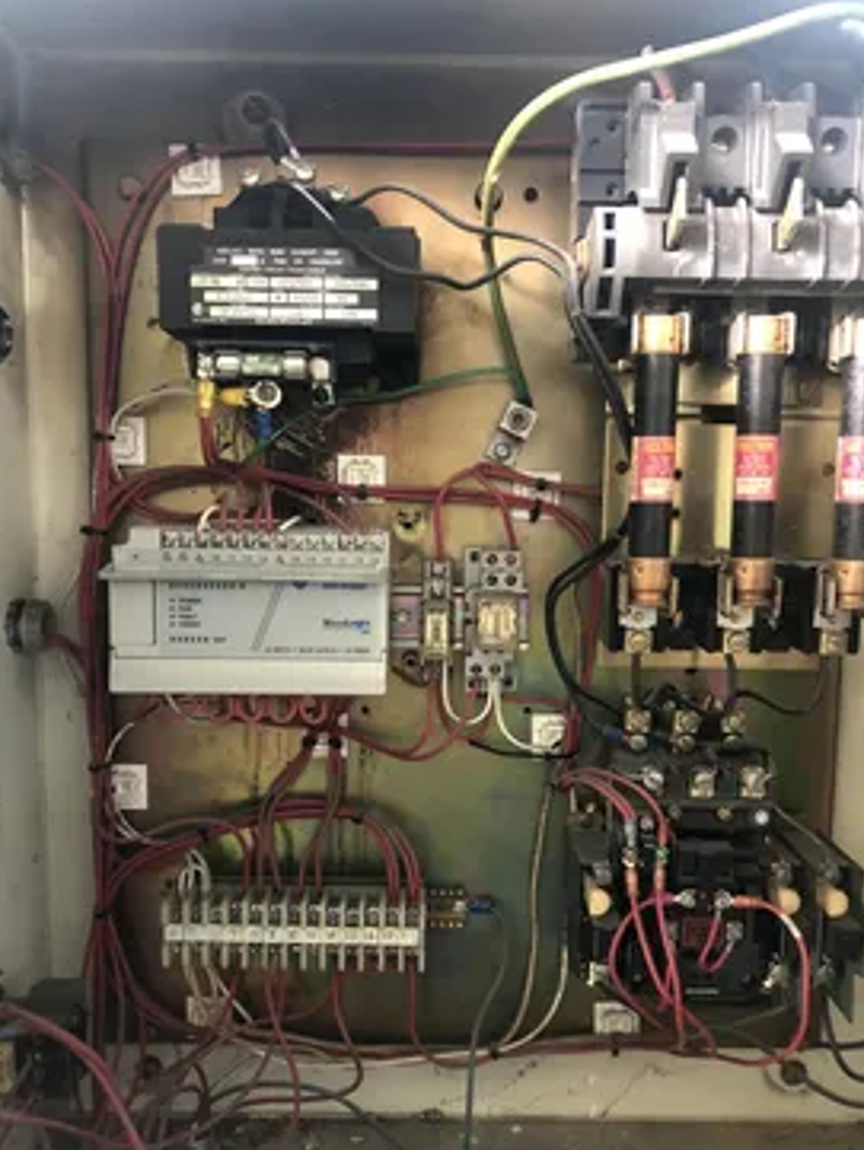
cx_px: 446
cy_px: 621
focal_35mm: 31
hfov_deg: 45.5
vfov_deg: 58.3
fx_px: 1031
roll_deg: -1.3
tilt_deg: -7.3
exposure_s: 1/8
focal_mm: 4
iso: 100
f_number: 1.8
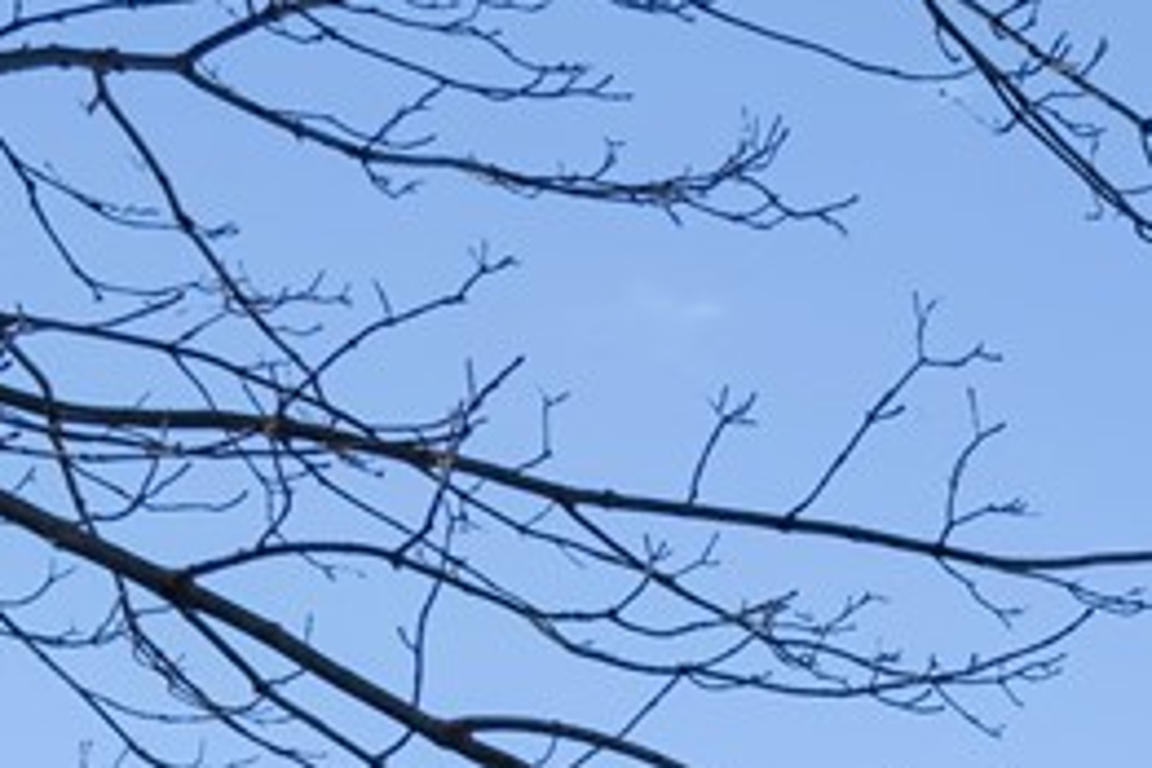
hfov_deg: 14.0
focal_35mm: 104
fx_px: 3328
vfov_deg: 10.3
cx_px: 2721
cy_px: 2161
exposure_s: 1/1000
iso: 400
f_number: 8
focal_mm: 16
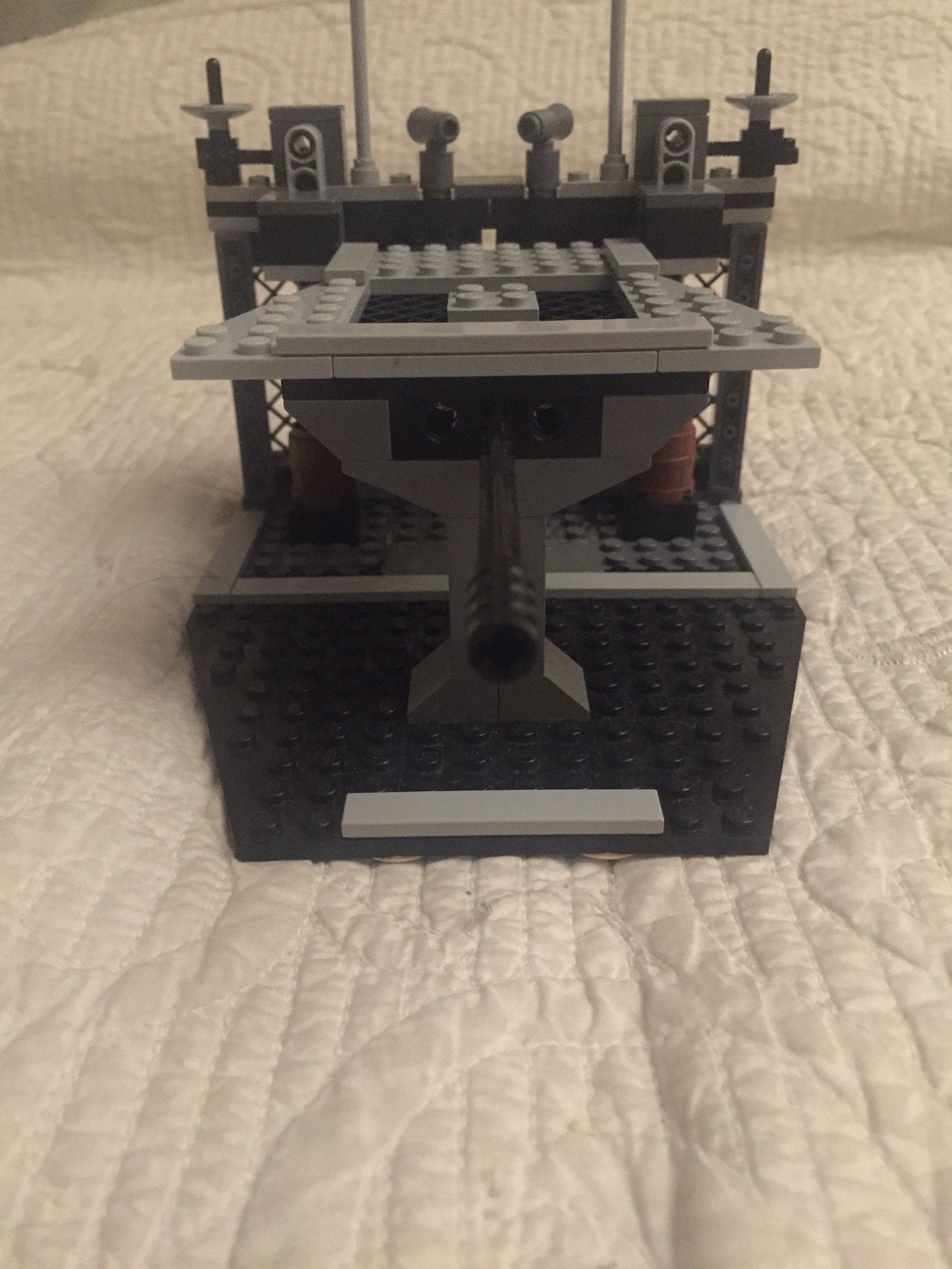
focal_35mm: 29
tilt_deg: -24.6
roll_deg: -0.4
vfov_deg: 61.7
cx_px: 476
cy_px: 634
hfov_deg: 48.2
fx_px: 1063
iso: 800
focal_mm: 4.15
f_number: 2.2
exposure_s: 1/15
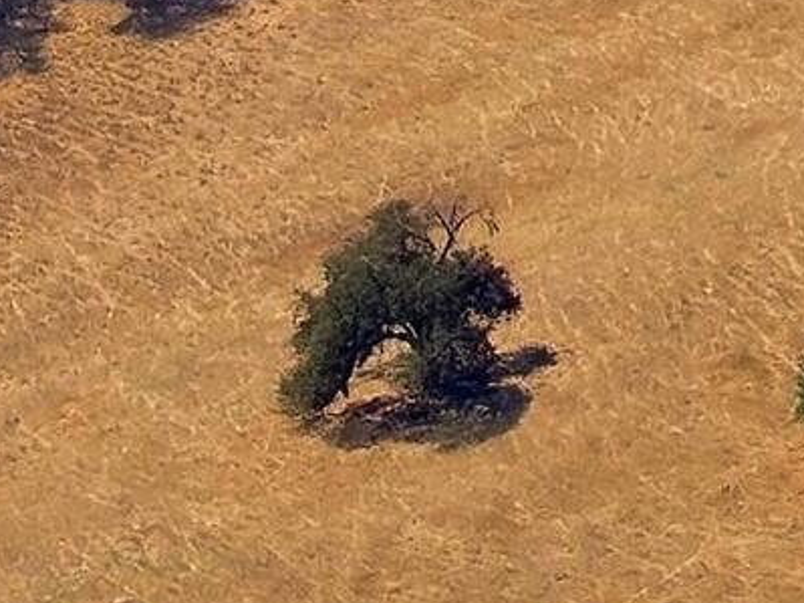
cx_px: 1495
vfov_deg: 3.3
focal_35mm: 439
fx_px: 10193
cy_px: -1155
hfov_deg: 4.5
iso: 100
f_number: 2.8
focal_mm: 19.4
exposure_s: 1/1600
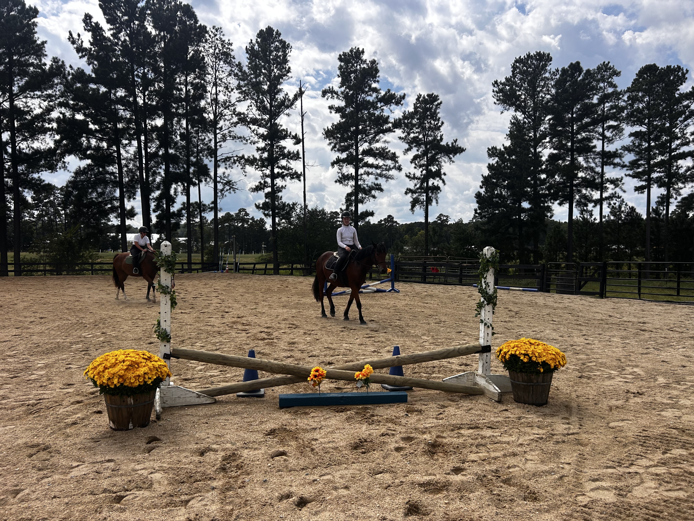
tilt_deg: -2.4
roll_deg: +1.2
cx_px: 347
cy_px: 260
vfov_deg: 53.1
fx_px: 521
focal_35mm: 26
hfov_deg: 67.3
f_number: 1.5
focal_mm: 5.7
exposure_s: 1/5587
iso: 50
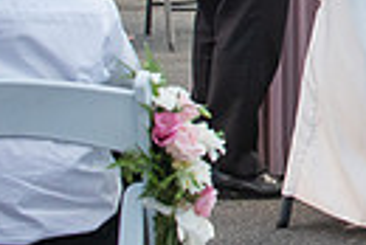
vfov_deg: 3.7
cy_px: -200
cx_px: 684
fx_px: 3725
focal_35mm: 366
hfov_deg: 5.5
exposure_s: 1/125
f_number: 6.3
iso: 800
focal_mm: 80
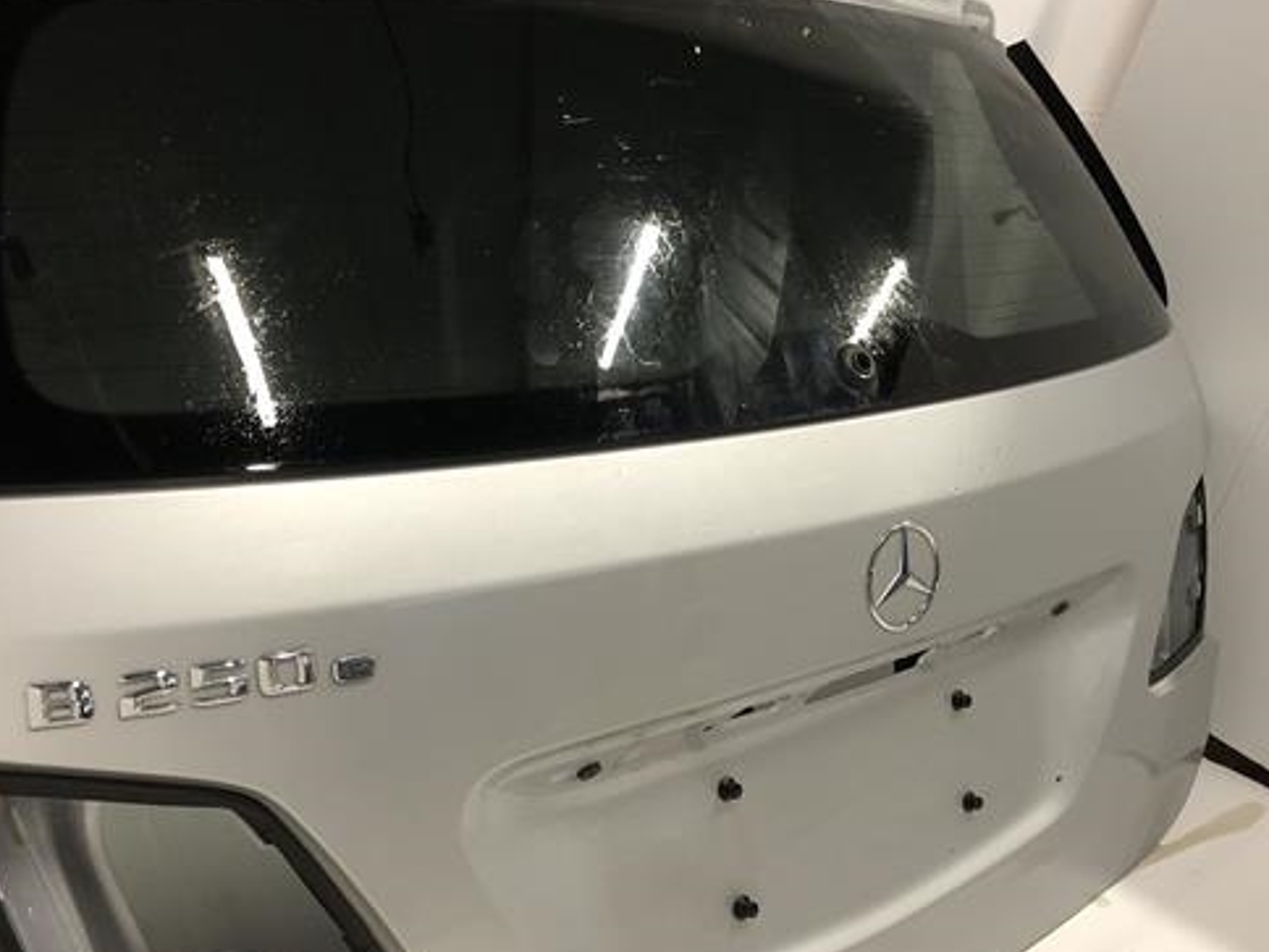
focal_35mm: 37
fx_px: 1356
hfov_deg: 50.1
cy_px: 530
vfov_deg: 38.6
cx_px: 682
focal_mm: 3.99
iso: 64
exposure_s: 1/17
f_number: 1.8
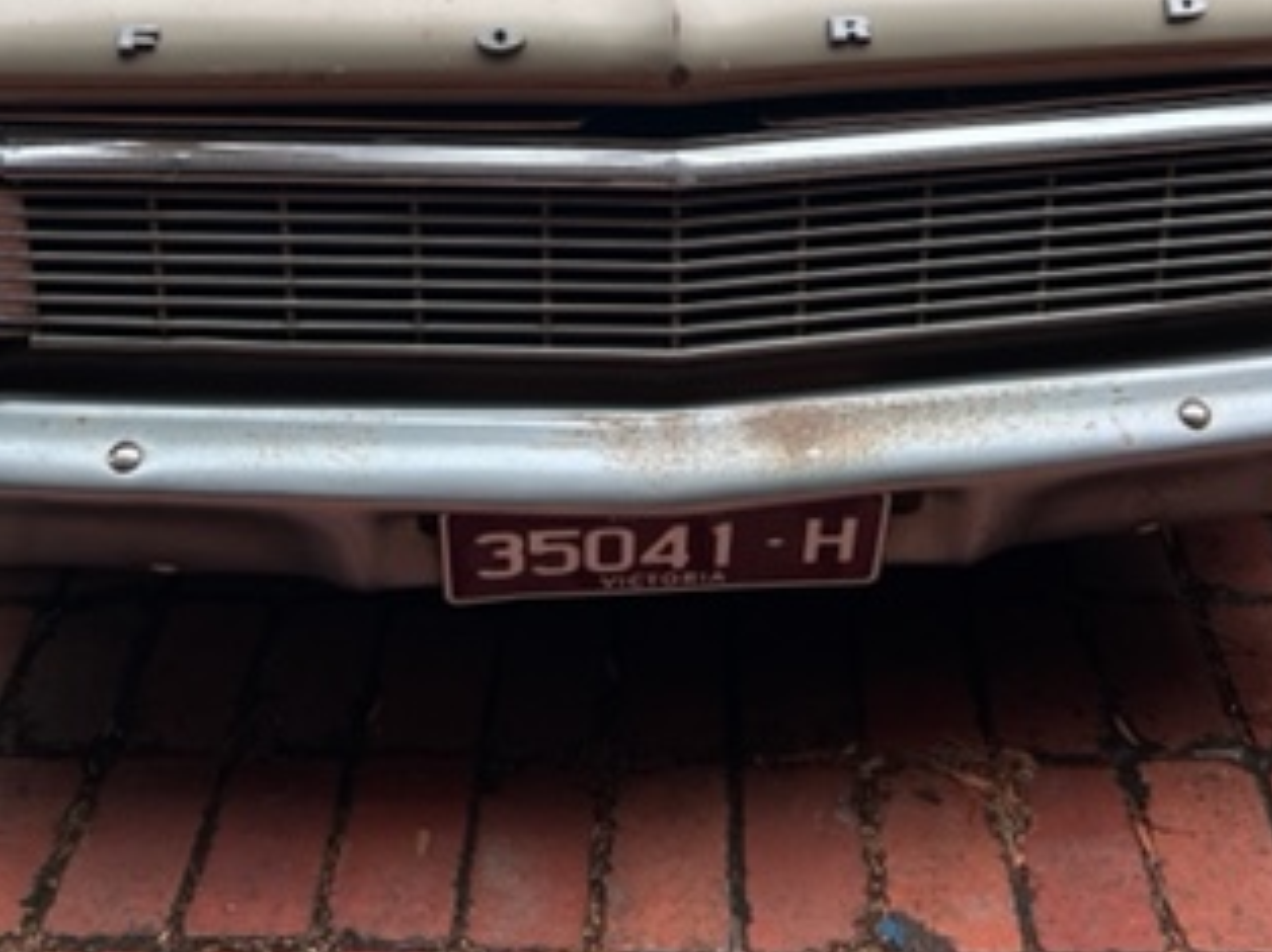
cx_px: 644
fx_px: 1946
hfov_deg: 36.2
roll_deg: +0.4
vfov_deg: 26.2
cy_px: 24
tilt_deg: -19.5
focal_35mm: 53
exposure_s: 1/1326
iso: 50
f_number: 1.5
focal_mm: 5.7
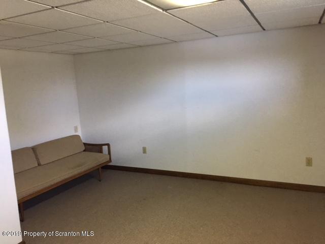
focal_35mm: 29
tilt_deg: -8.7
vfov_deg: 48.2
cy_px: 122
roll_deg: +1.8
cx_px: 162
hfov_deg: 61.7
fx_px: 272
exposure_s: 1/30
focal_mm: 4.15
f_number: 2.2
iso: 200
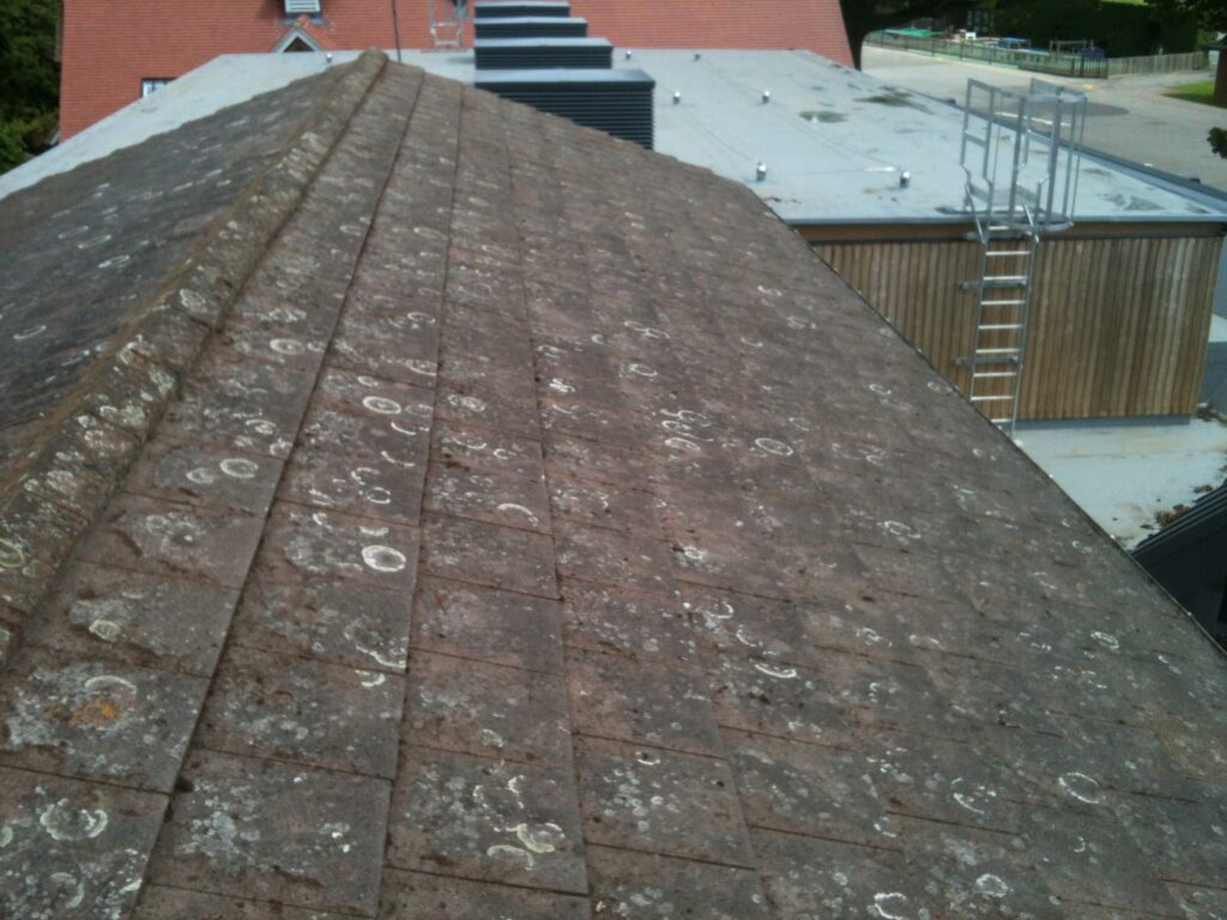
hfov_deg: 52.6
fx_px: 1241
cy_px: 460
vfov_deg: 40.7
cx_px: 614
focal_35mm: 35
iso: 64
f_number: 2.8
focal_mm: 3.85
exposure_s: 1/796
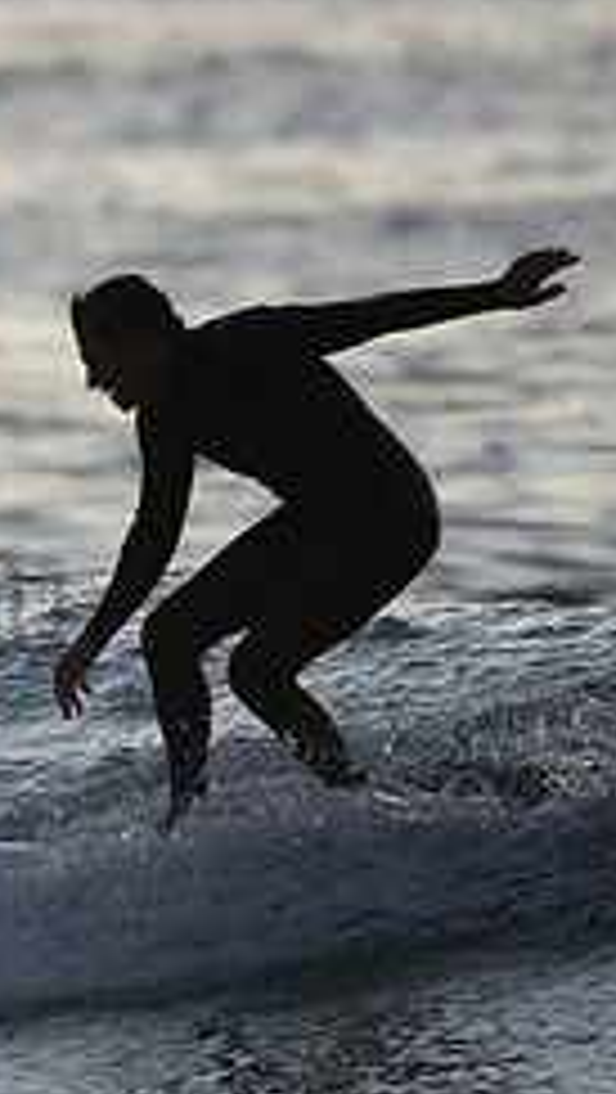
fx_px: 54352
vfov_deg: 1.2
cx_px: -409
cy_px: 552
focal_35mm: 1875
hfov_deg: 0.6
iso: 900
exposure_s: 1/800
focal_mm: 500
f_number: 5.6
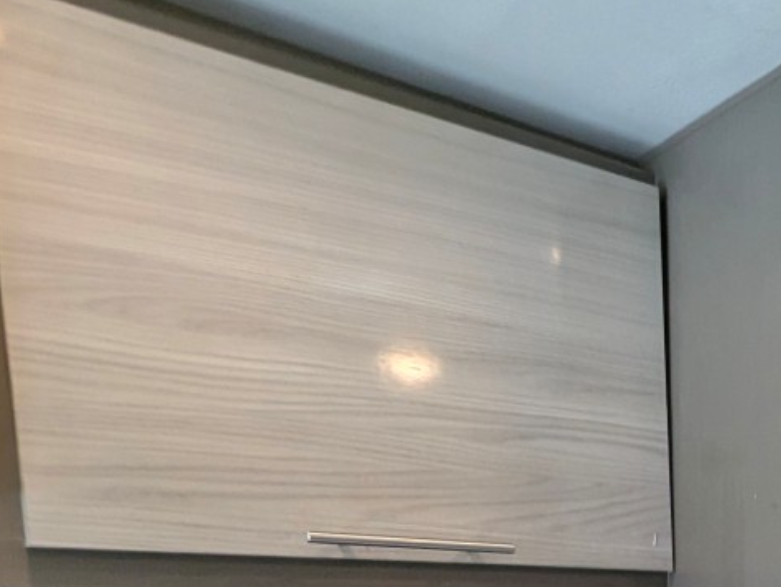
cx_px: 931
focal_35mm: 47
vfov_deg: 26.2
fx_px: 1061
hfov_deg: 33.2
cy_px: 770
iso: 69
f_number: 2.2
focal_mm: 2.35
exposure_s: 1/115
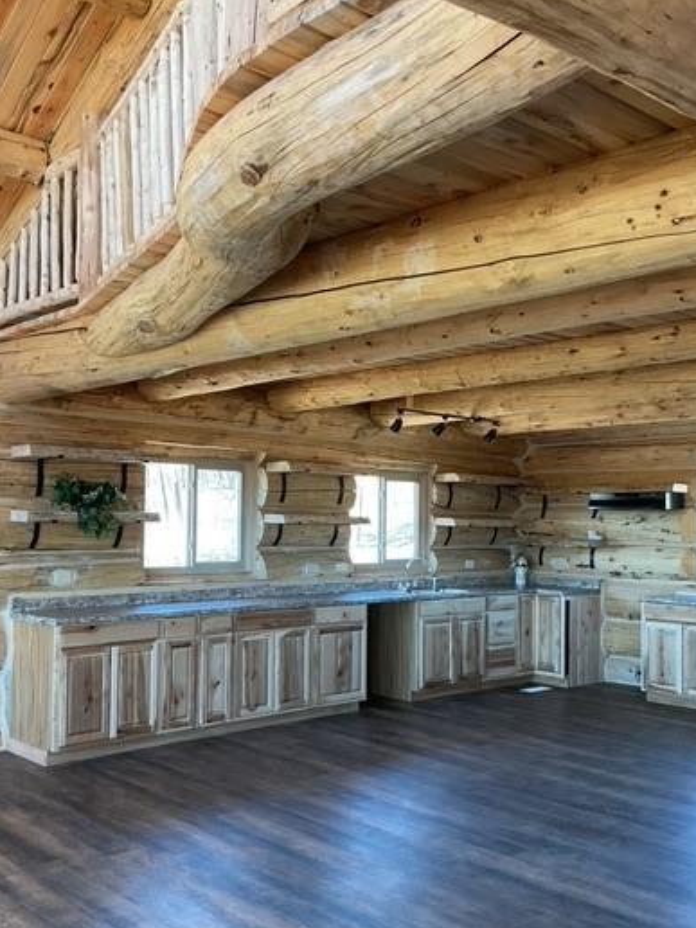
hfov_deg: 39.5
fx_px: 965
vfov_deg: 51.3
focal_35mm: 36
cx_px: 284
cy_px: 502
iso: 80
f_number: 1.8
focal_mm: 3
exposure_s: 1/60
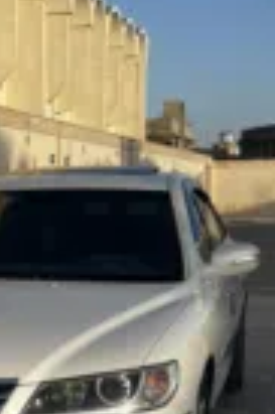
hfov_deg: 16.8
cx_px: -12
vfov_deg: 25.2
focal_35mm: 79
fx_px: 907
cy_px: 335
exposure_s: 1/3571
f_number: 1.5
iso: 50
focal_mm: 5.7
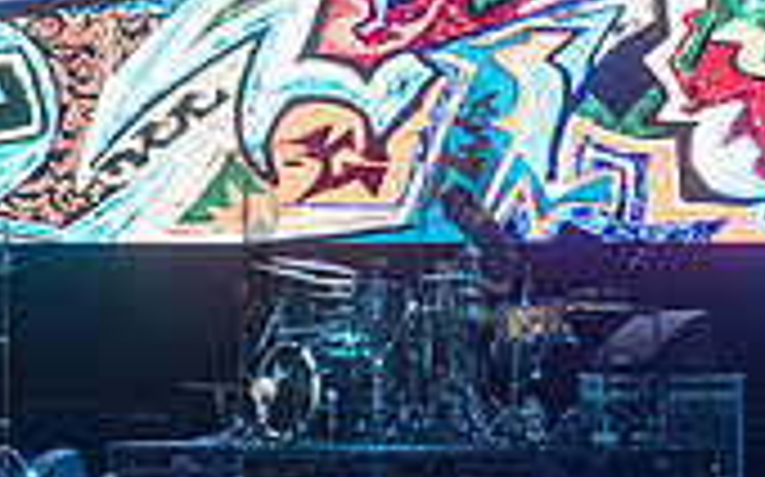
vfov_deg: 5.7
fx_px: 4792
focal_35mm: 230
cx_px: 252
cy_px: 238
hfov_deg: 9.1
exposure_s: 1/500
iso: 5000
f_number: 4.5
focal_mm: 65
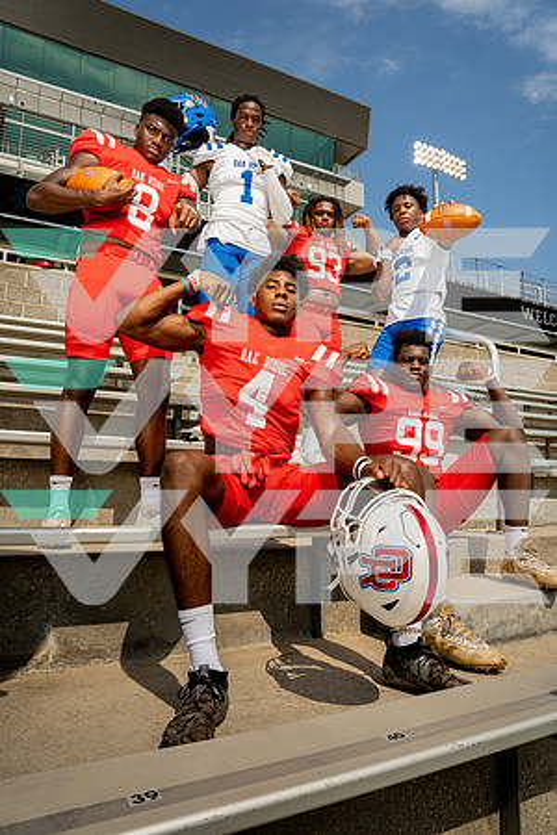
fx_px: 557
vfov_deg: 73.7
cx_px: 278
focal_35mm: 24
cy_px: 418
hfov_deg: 53.1
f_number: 8
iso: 50
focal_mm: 24
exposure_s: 1/250
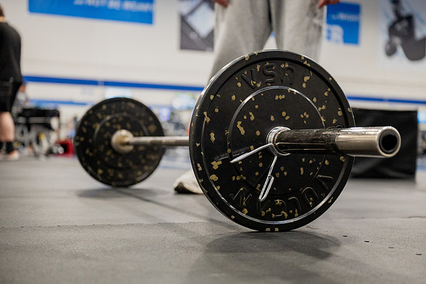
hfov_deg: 40.5
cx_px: 213
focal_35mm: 49
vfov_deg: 27.6
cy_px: 158
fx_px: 578
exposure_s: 1/125
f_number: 2.8
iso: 1000
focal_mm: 44
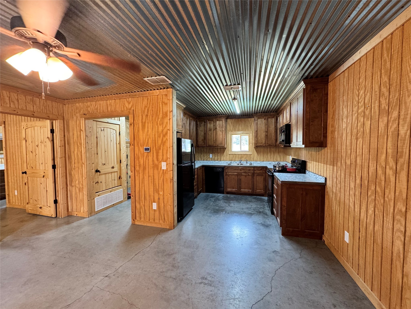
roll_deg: -0.2
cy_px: 154
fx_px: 166
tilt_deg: -2.8
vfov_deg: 85.7
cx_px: 206
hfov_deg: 102.1
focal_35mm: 14
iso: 320
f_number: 2.2
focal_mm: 2.22
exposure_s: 1/60
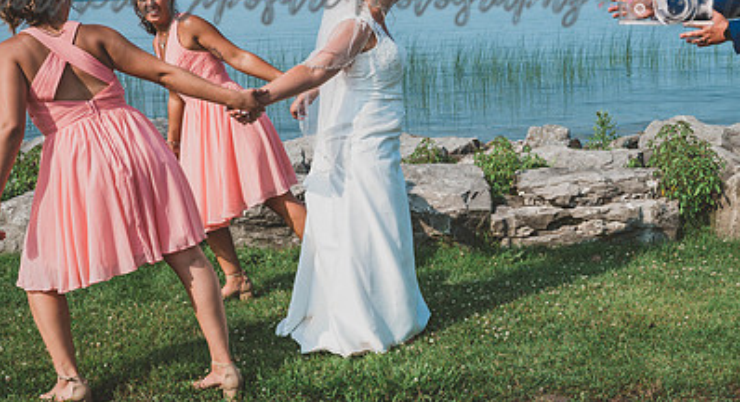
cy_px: 108
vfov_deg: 21.1
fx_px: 1070
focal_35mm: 55
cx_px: 461
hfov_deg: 37.9
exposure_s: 1/400
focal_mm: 34
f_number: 8
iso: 100
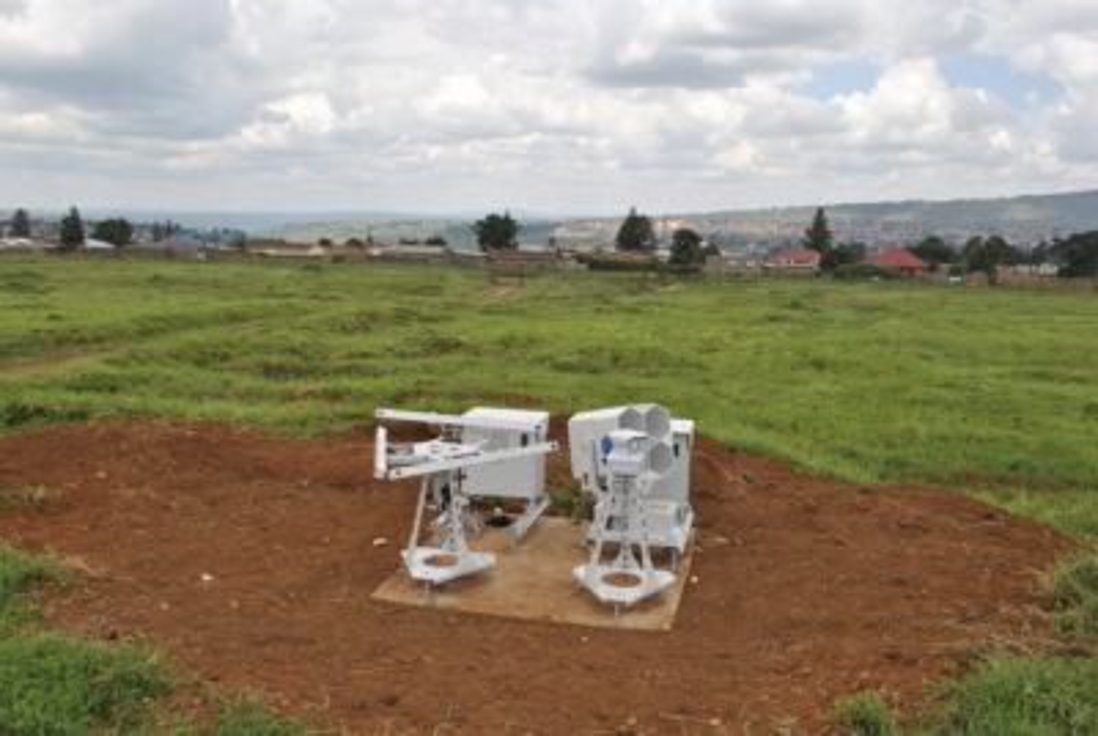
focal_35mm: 33
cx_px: 549
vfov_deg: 40.1
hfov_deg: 57.2
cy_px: 368
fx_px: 1008
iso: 100
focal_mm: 22
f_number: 8
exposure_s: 1/250
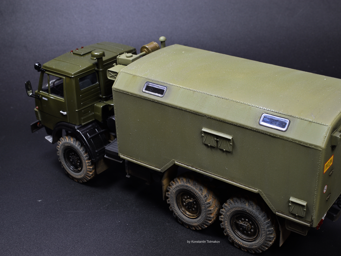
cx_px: 197
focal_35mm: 54
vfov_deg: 27.0
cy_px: 131
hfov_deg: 35.5
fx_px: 532
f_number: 18
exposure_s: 1
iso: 100
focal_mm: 32
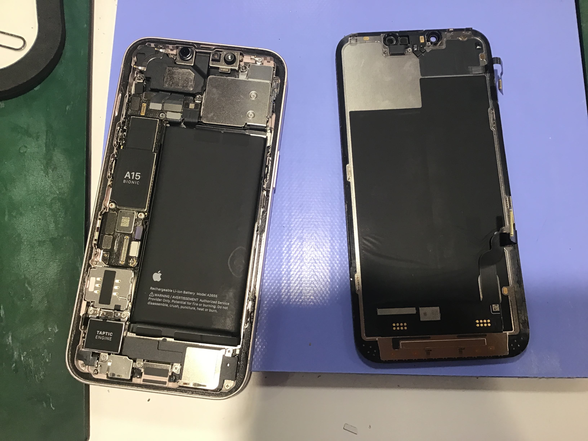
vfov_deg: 45.4
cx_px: 294
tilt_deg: -78.6
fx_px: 527
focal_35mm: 31
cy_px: 220
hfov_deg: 58.4
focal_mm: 3.3
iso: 40
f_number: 2.4
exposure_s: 1/30
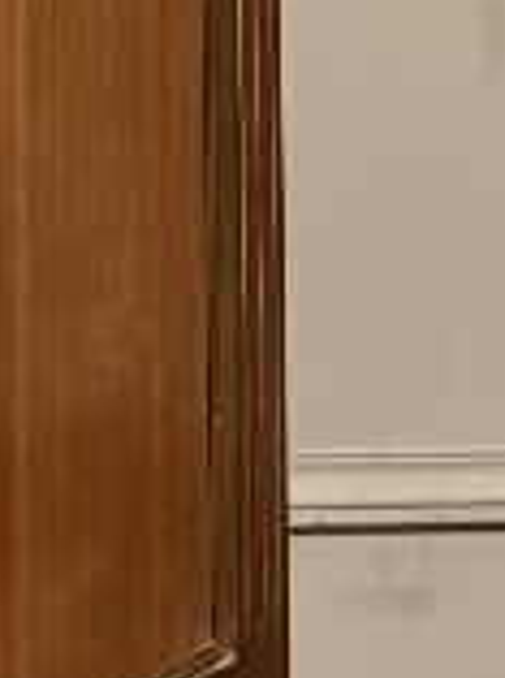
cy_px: -708
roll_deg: +0.3
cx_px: -522
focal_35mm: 184
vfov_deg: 9.9
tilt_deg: +2.7
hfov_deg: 7.7
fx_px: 3594
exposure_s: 1/52
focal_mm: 6.76
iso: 800
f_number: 1.78
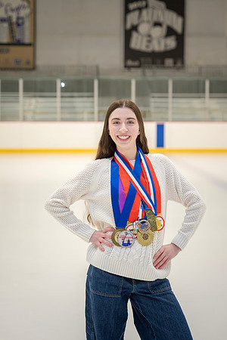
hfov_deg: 16.1
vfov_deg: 23.9
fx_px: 804
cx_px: 114
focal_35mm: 85
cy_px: 170
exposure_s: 1/320
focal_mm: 85
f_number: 4
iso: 1000
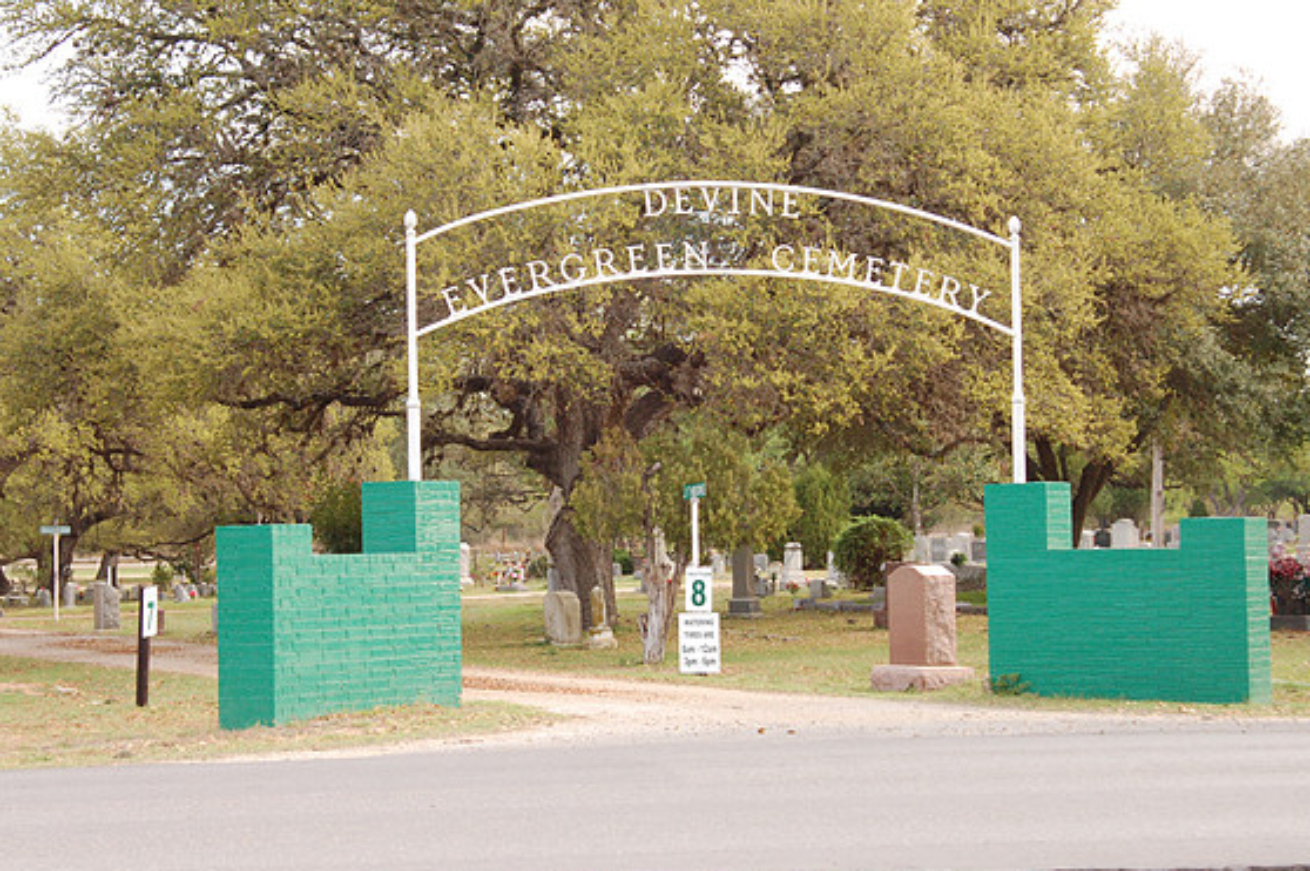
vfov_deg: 17.5
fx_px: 2836
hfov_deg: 26.0
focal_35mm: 78
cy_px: 439
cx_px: 639
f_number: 10
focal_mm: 50
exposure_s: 1/160
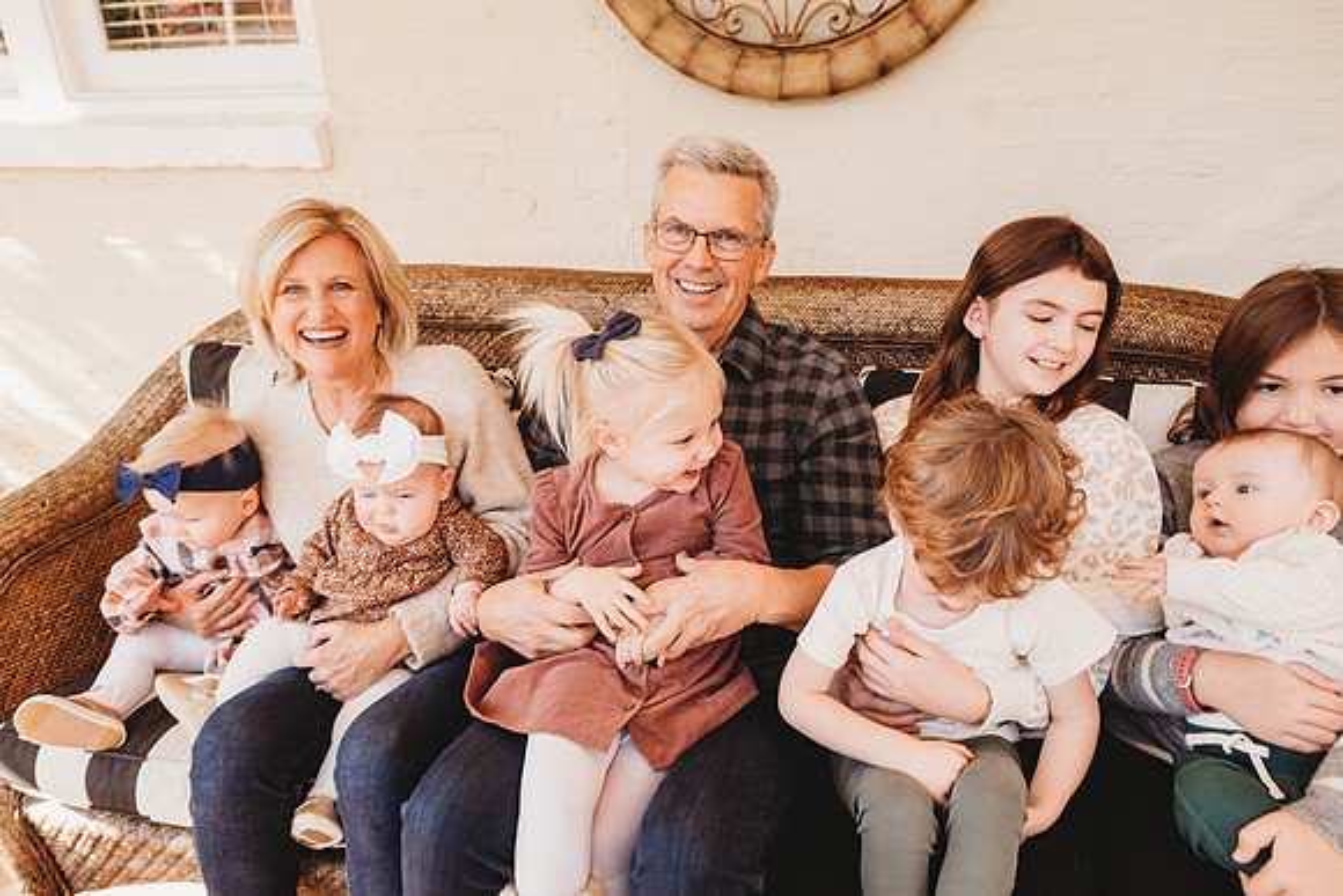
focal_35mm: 24
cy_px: 448
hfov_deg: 73.7
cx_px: 672
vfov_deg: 53.2
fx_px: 896
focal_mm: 24
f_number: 4.5
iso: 400
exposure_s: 1/200
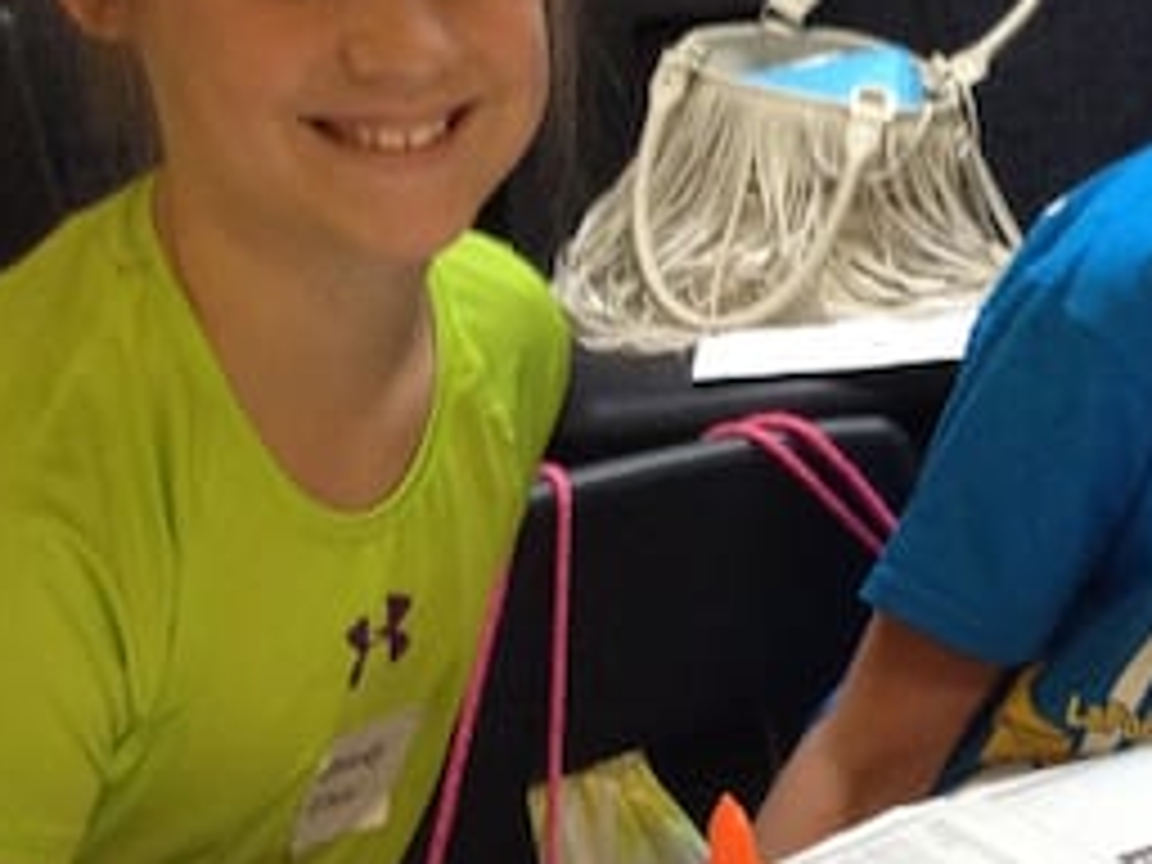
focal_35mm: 103
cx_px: 1413
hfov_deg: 18.0
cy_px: 423
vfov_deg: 14.4
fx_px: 3428
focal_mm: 3.3
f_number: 2.4
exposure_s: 1/24
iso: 100
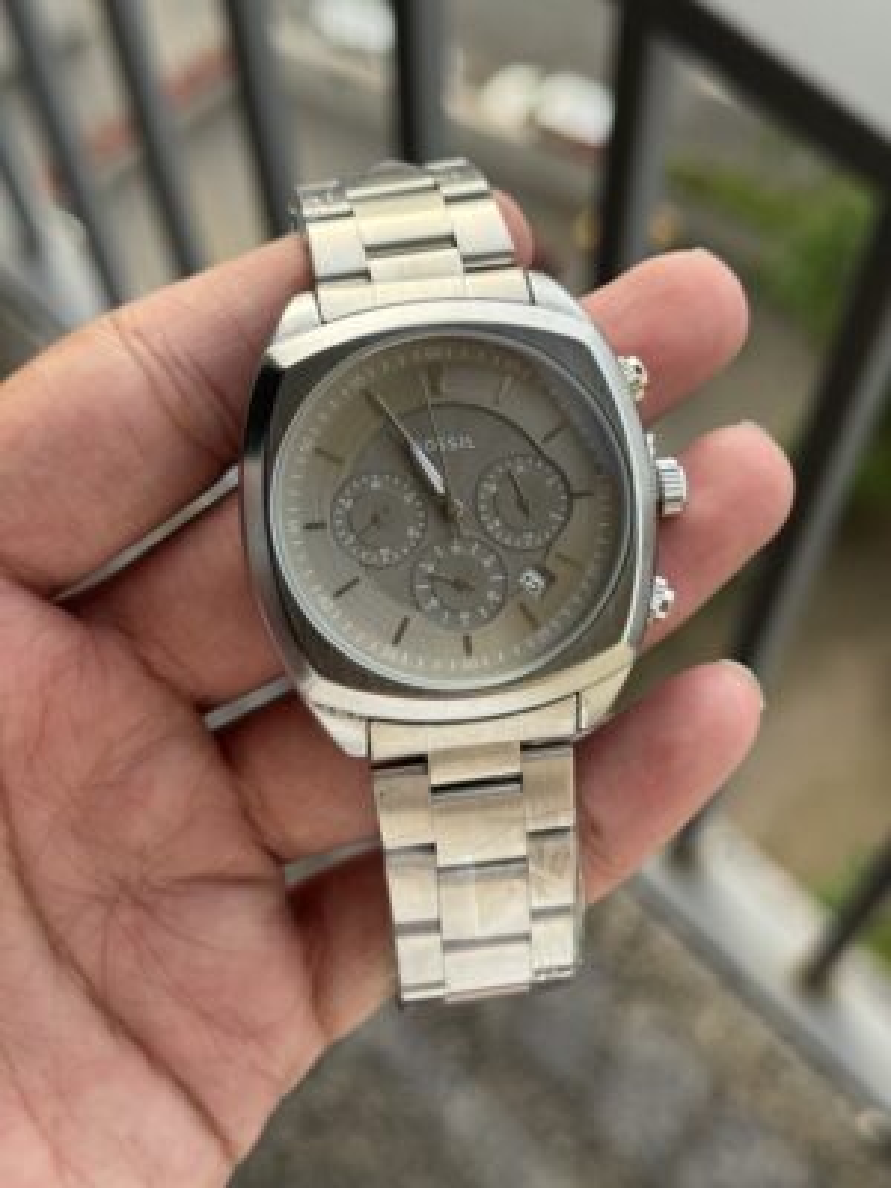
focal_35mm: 48
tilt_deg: -64.6
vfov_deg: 39.7
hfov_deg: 30.3
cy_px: 594
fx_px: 1647
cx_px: 446
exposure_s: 1/604
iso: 64
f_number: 1.78
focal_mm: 6.76
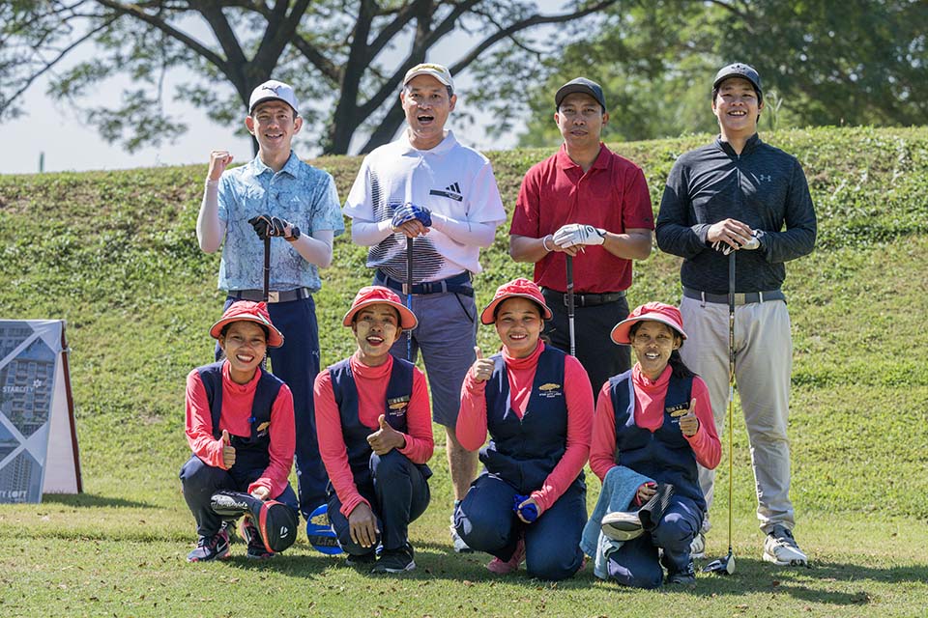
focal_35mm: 96
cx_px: 464
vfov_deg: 14.3
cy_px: 309
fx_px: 2474
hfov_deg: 21.2
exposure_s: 1/1250
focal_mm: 96
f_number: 4.5
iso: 450
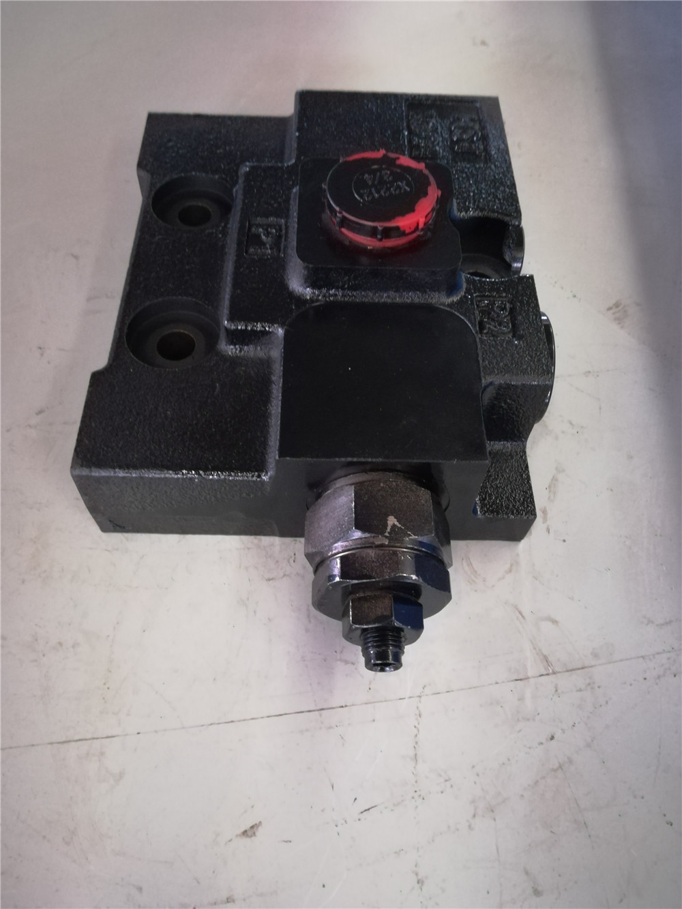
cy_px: 454
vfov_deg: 67.3
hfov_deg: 53.1
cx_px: 341
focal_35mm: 26
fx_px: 683
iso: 800
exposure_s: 1/15
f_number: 2.2
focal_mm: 3.83
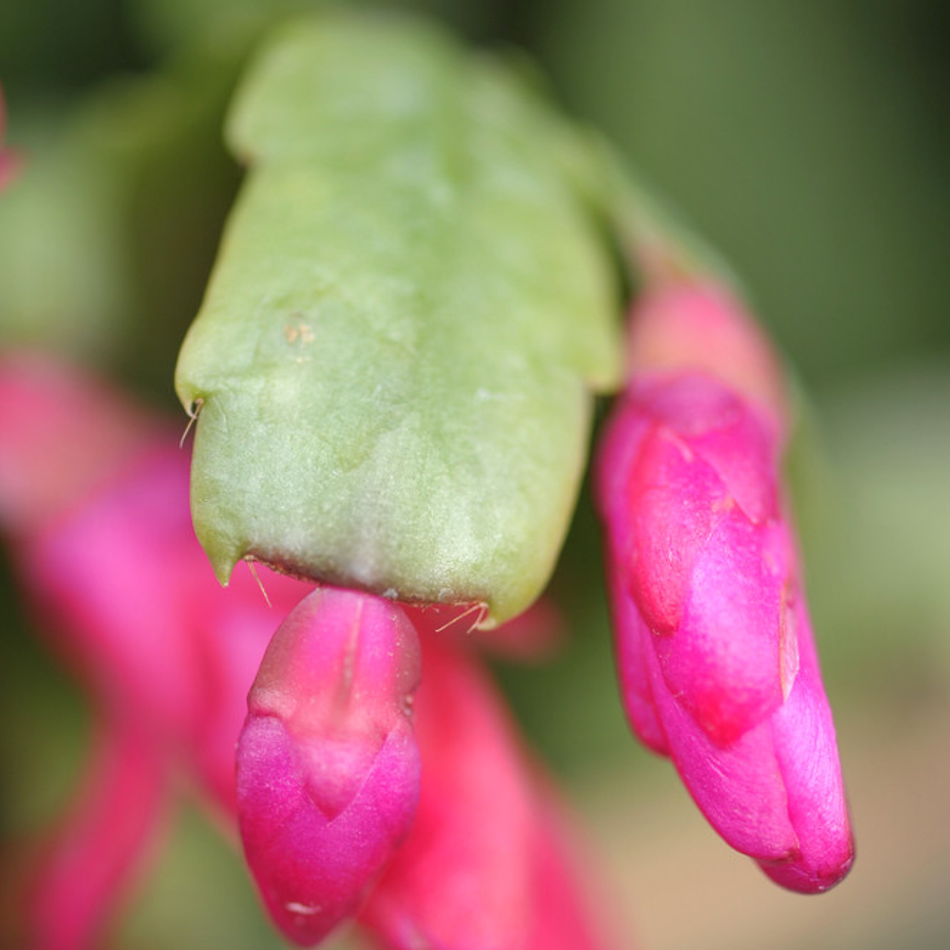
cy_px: 725
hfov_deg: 12.7
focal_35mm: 138
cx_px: 471
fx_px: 4285
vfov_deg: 12.6
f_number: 3.8
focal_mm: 105
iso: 200
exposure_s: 1/400
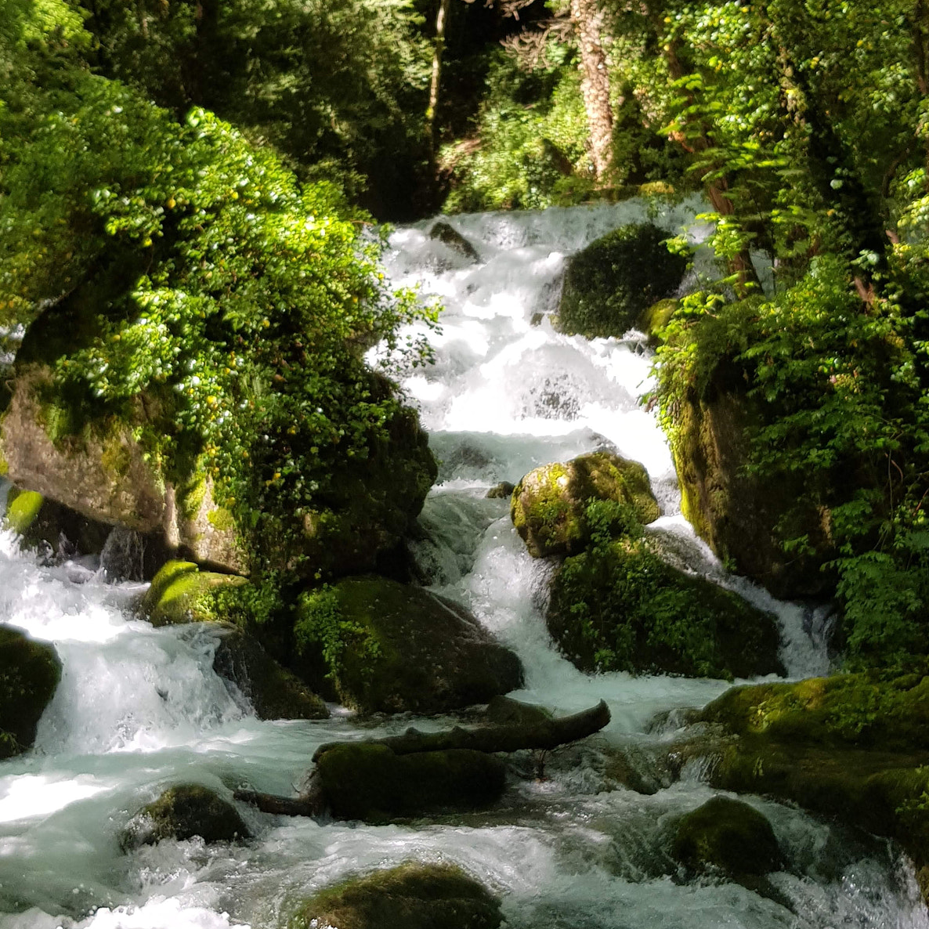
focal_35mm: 31
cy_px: 474
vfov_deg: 52.5
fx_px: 941
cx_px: 464
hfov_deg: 52.5
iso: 40
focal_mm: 4.2
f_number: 1.7
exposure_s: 1/181
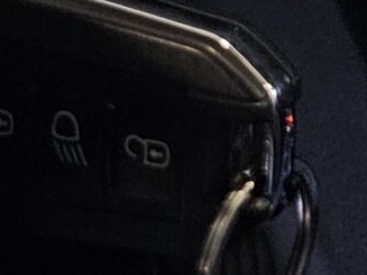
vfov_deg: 7.1
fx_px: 1908
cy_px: -617
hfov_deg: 9.7
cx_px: 875
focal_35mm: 180
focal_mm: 6.3
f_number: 1.7
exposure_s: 1/28.6
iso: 500
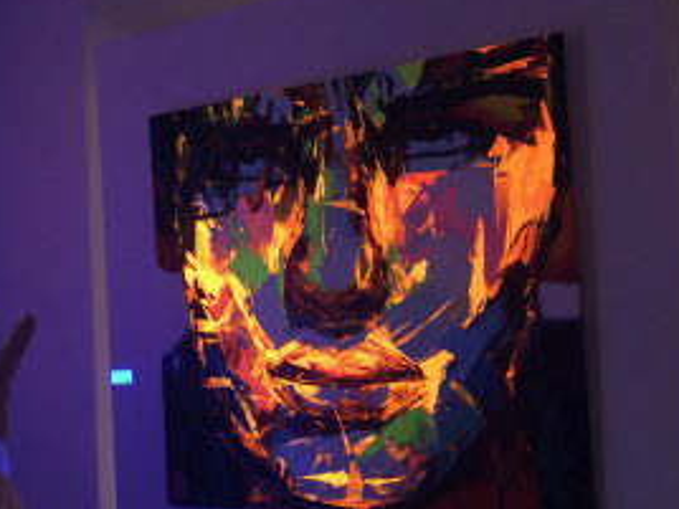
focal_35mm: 36
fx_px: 706
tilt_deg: +3.2
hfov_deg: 51.2
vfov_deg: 39.4
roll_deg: +3.2
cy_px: 313
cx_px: 295
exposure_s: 1/4
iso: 160
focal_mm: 3.99
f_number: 1.8
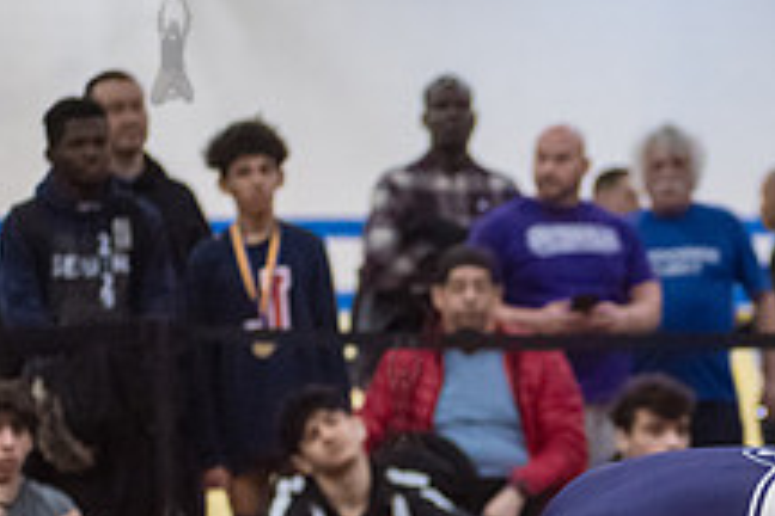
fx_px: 4628
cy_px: 561
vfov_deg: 6.4
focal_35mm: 215
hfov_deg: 9.5
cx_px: 865
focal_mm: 80
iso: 8000
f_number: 3.2
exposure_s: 1/500
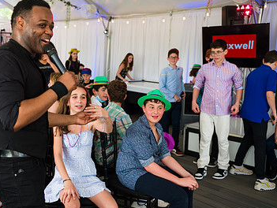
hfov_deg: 40.5
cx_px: 85
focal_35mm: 46
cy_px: 113
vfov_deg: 31.6
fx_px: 368
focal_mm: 29
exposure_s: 1/160
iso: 200
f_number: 3.2
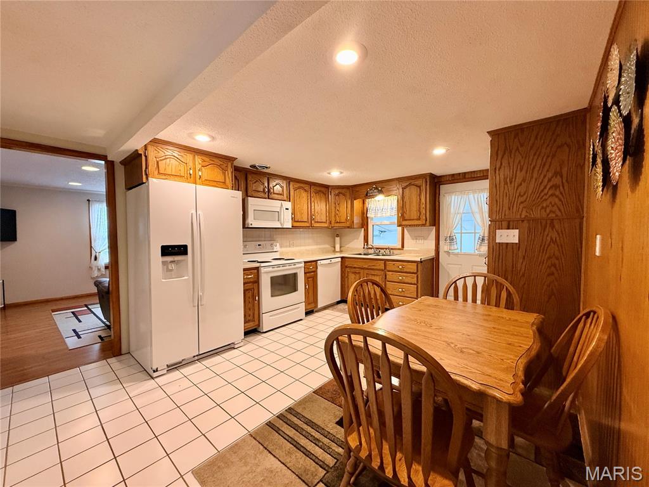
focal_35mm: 14
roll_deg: +0.5
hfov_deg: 102.1
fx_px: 262
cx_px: 324
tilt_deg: -2.7
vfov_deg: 85.7
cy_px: 244
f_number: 2.2
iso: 320
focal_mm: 2.22
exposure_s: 1/120
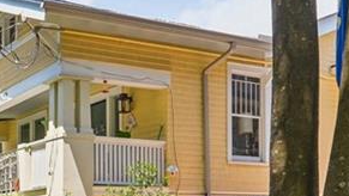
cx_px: 73
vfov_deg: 16.5
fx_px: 648
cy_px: 238
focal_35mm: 70
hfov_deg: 29.5
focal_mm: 19
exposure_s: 1/80
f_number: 13
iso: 400
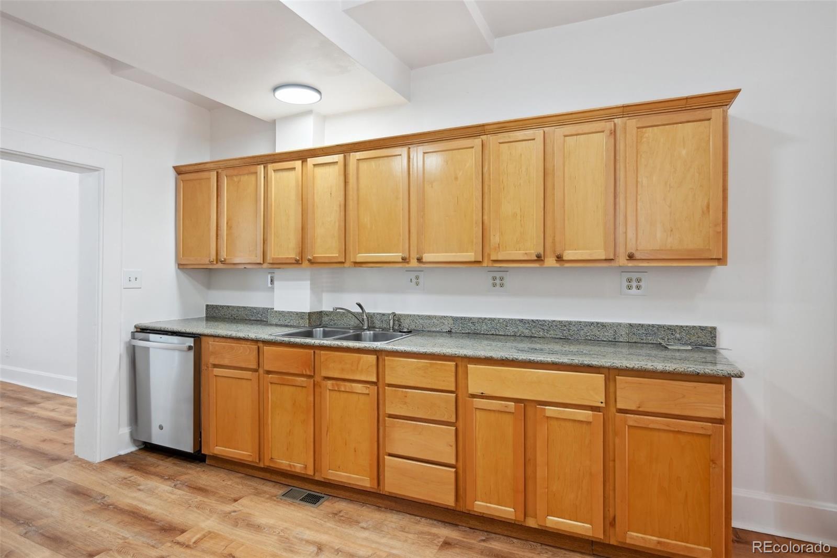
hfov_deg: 86.9
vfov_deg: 64.5
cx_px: 418
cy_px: 279
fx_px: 442
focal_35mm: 19
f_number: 11
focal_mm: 19
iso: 400
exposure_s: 1/6
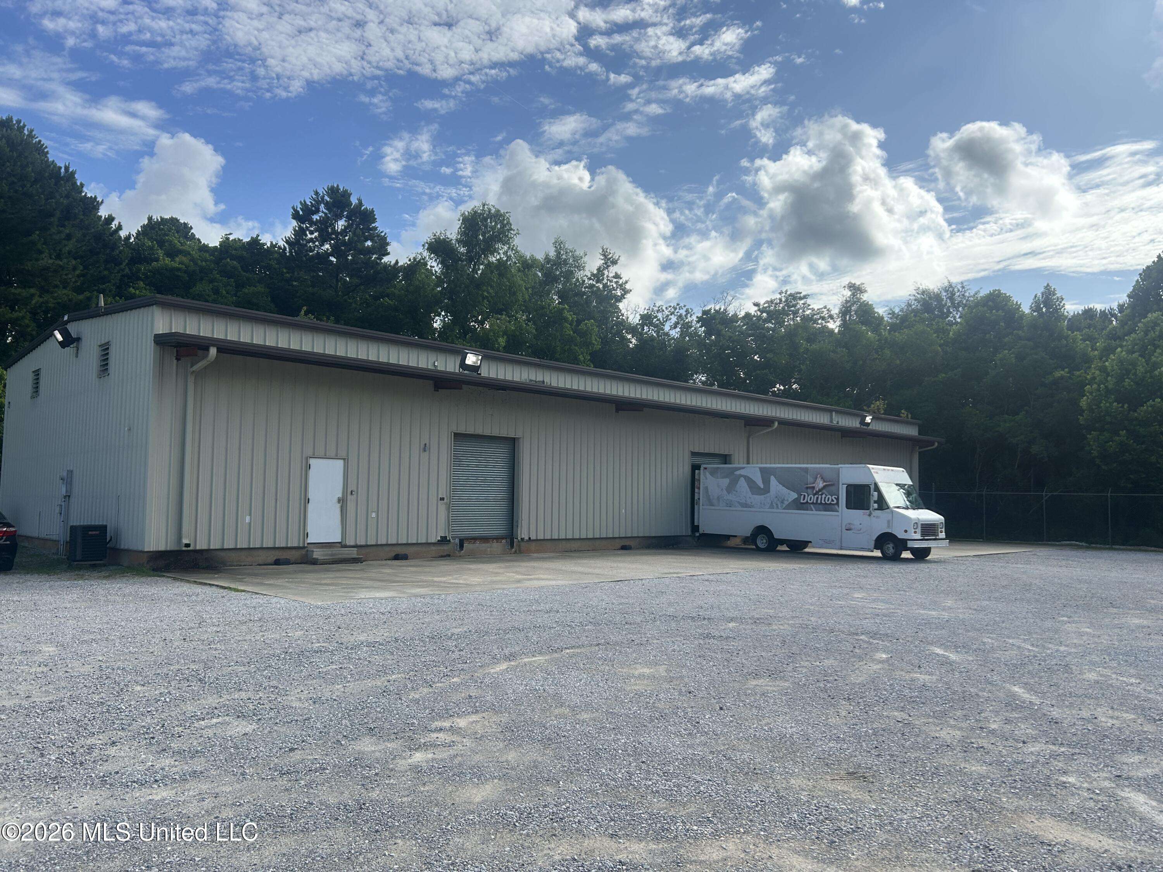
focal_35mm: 26
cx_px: 582
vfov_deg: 53.1
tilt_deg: +5.6
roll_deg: +0.2
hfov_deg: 67.3
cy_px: 436
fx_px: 874
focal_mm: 5.7
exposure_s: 1/4831
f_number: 1.5
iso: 50
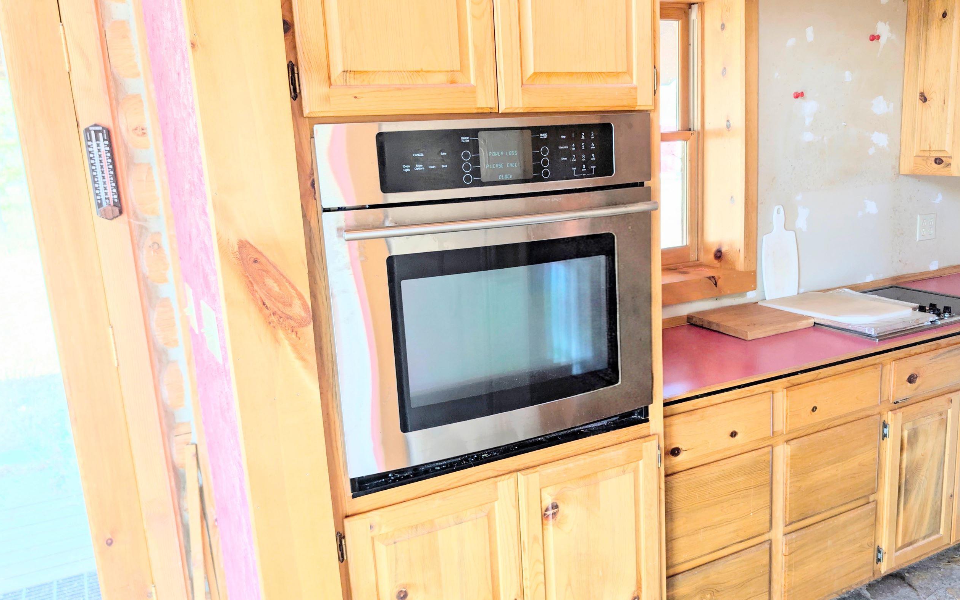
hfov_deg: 60.7
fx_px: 811
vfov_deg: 40.6
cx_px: 577
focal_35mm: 31
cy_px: 330
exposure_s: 1/157
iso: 35
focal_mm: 6.9
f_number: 1.68
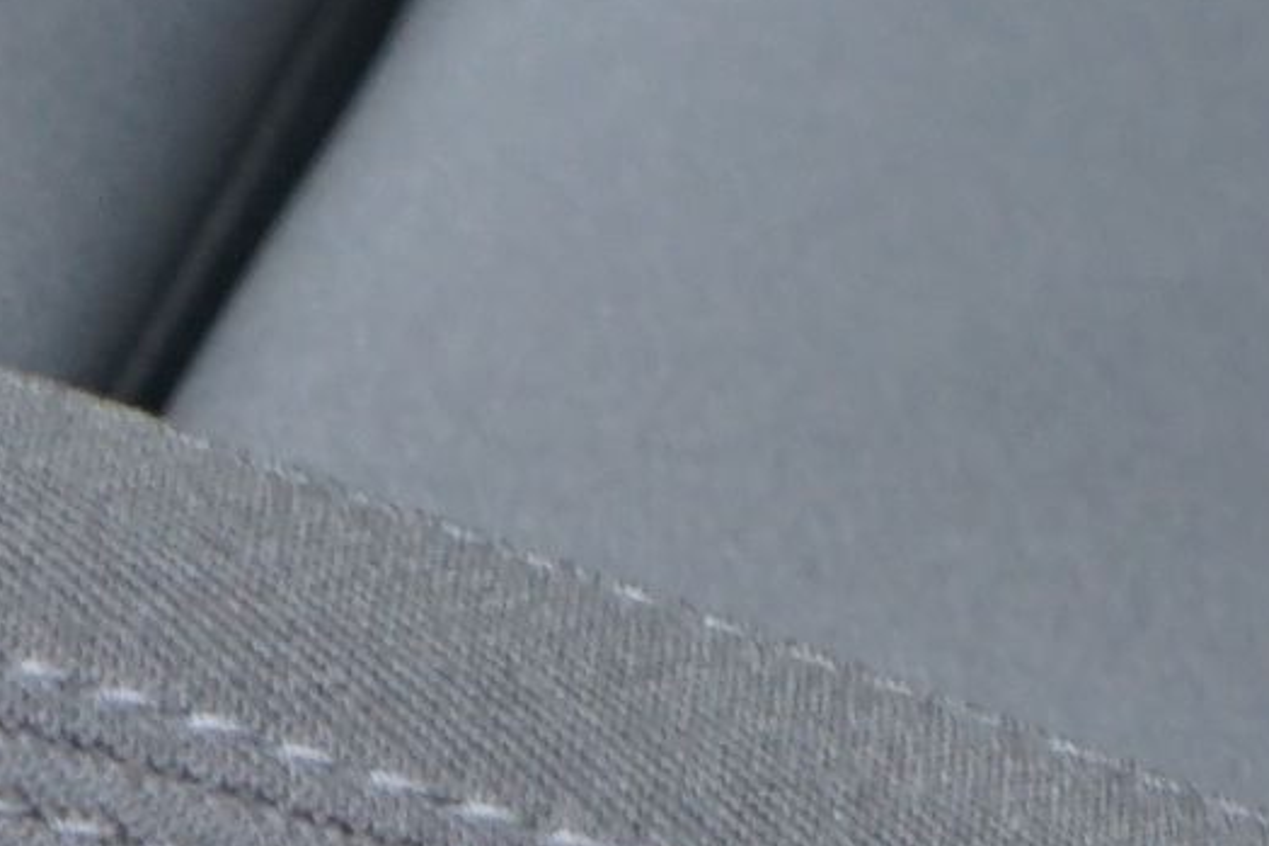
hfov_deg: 3.9
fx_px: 18535
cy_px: 2969
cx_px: 603
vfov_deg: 2.6
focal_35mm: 526
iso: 800
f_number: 4.5
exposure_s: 1/20
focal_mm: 70
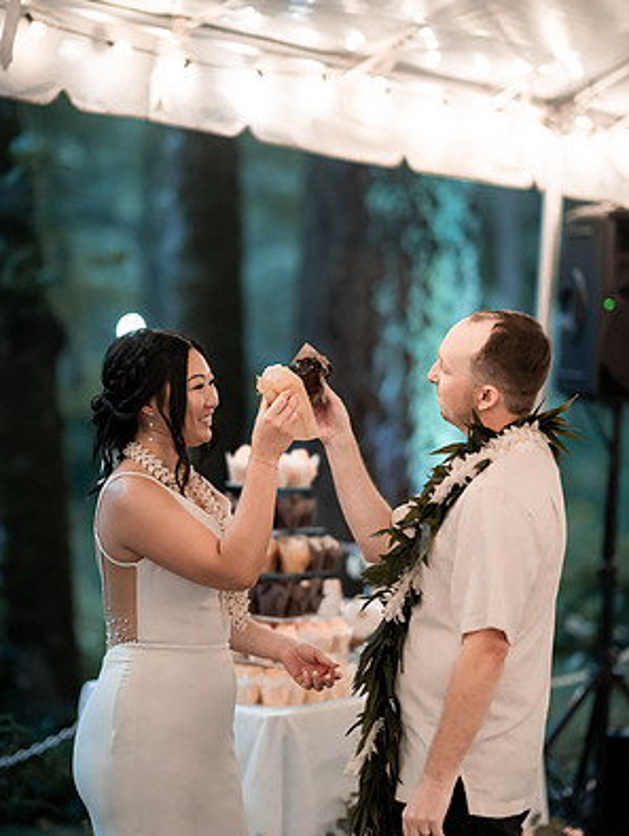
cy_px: 440
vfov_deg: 21.1
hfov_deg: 15.9
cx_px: 316
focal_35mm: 93
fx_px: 2250
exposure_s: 1/400
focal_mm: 85
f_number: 1.4
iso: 1600
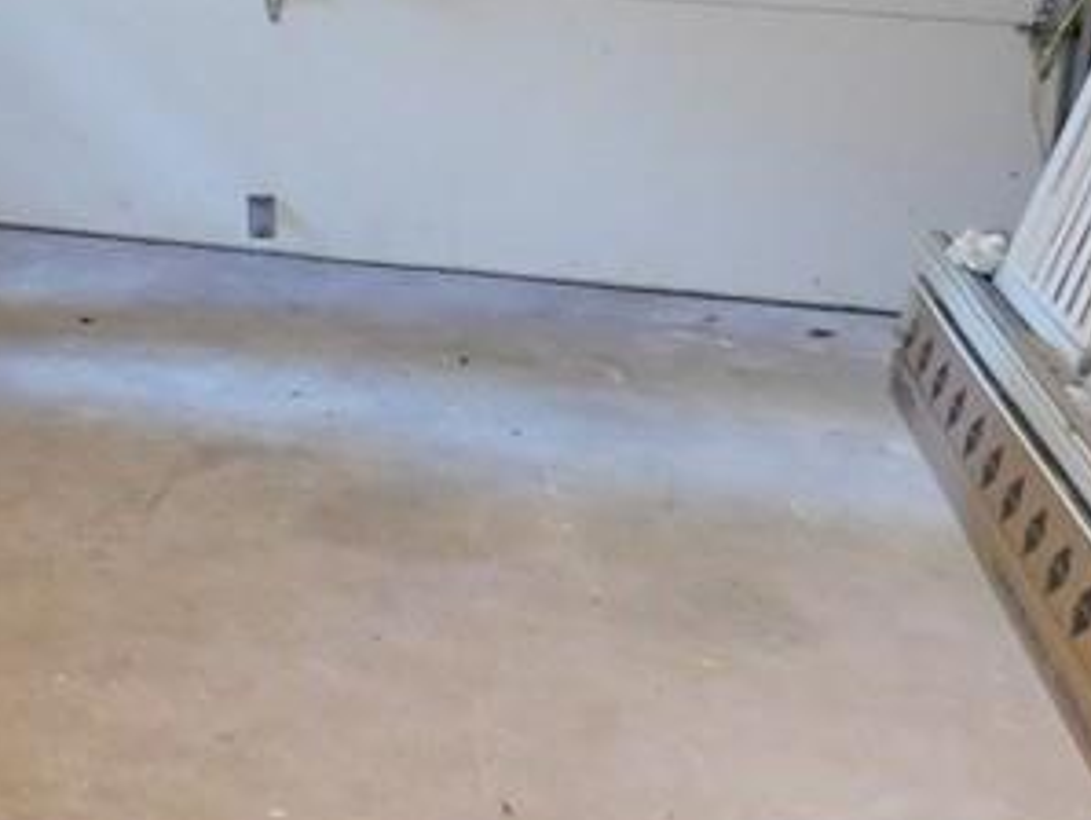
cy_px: -4
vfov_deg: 18.2
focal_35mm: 79
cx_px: -264
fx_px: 2492
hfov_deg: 22.5
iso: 400
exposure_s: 1/15
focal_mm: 4
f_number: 3
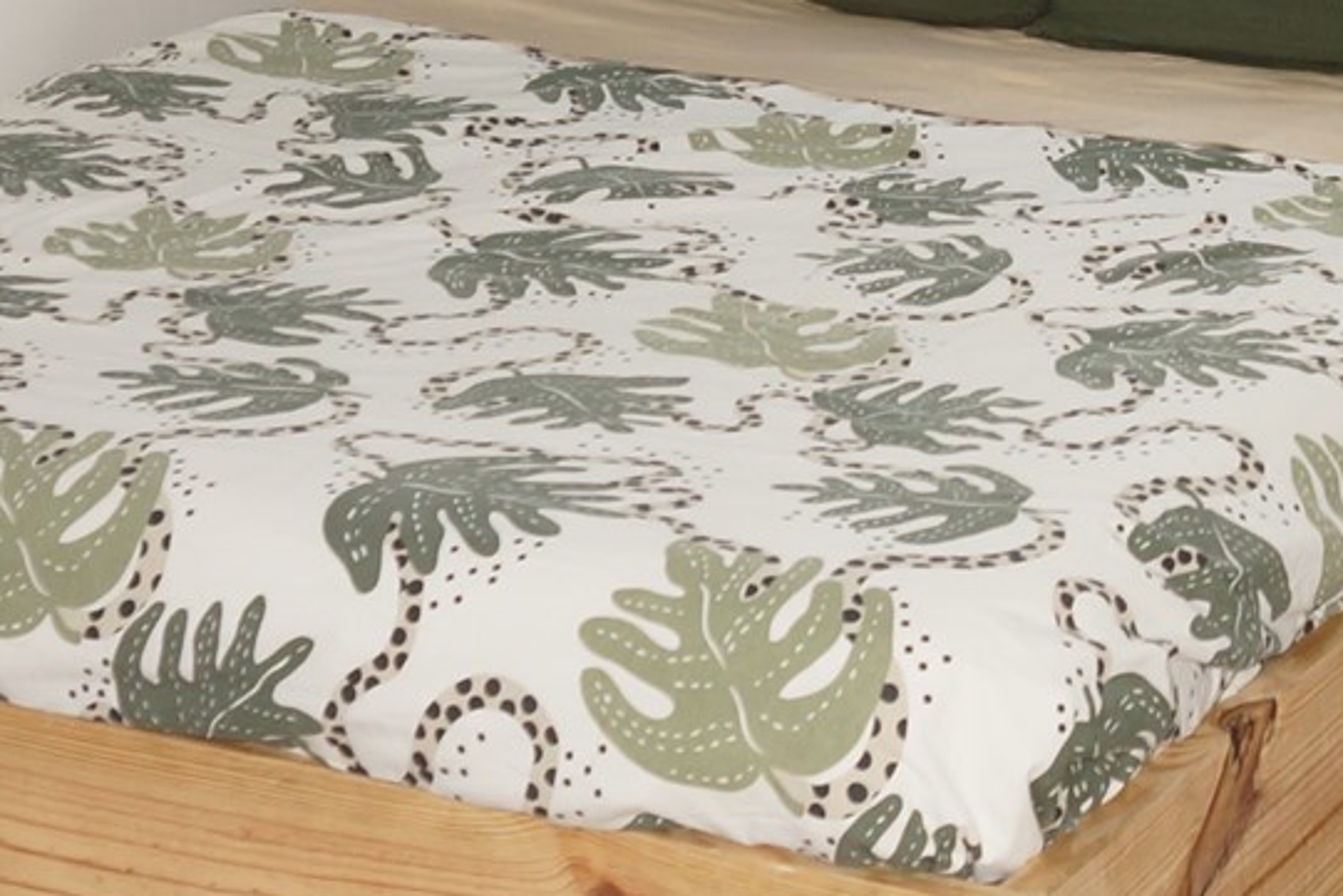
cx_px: 1245
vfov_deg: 11.3
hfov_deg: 16.9
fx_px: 4440
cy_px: -169
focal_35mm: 119
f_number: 4
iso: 125
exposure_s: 1/160
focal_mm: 18
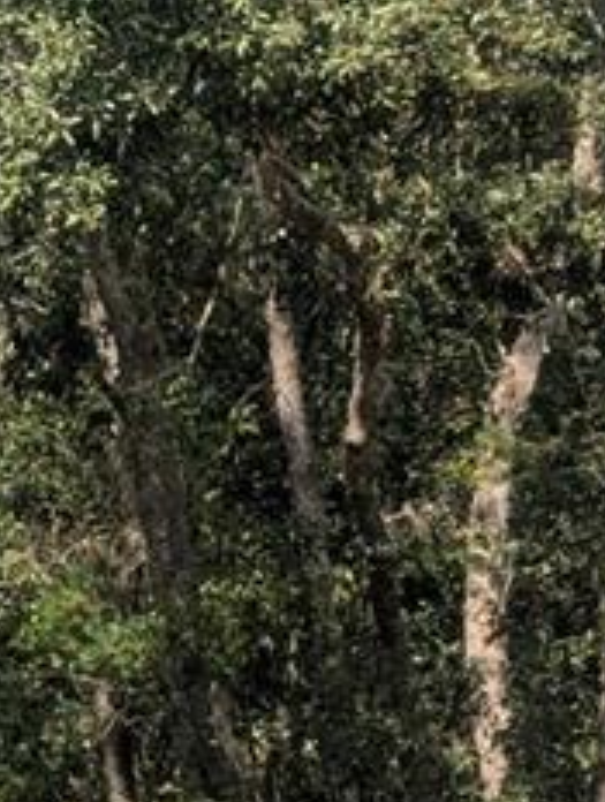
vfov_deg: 15.9
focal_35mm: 124
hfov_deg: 11.6
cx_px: -220
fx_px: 2879
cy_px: 353
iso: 22
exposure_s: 1/501
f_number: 1.68
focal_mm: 6.9
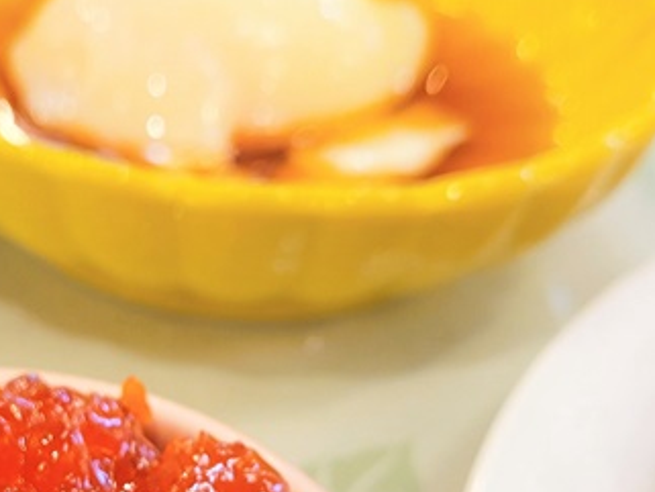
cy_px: 465
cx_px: 153
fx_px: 1533
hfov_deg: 23.8
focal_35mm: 81
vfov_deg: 17.9
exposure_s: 1/50
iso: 250
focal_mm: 5.4
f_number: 1.8
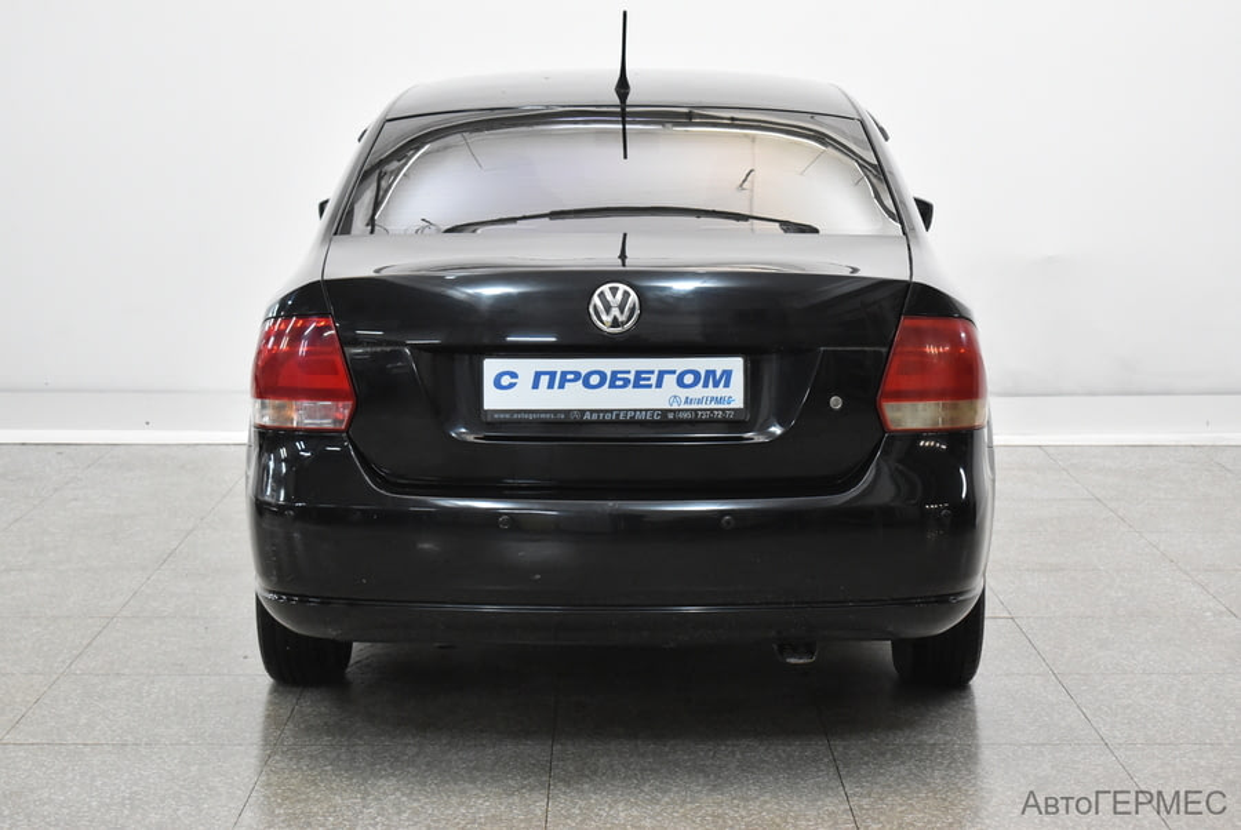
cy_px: 415
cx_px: 620
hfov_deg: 29.8
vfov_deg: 20.2
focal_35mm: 68
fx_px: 2329
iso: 2500
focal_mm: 45
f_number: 5
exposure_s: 1/80
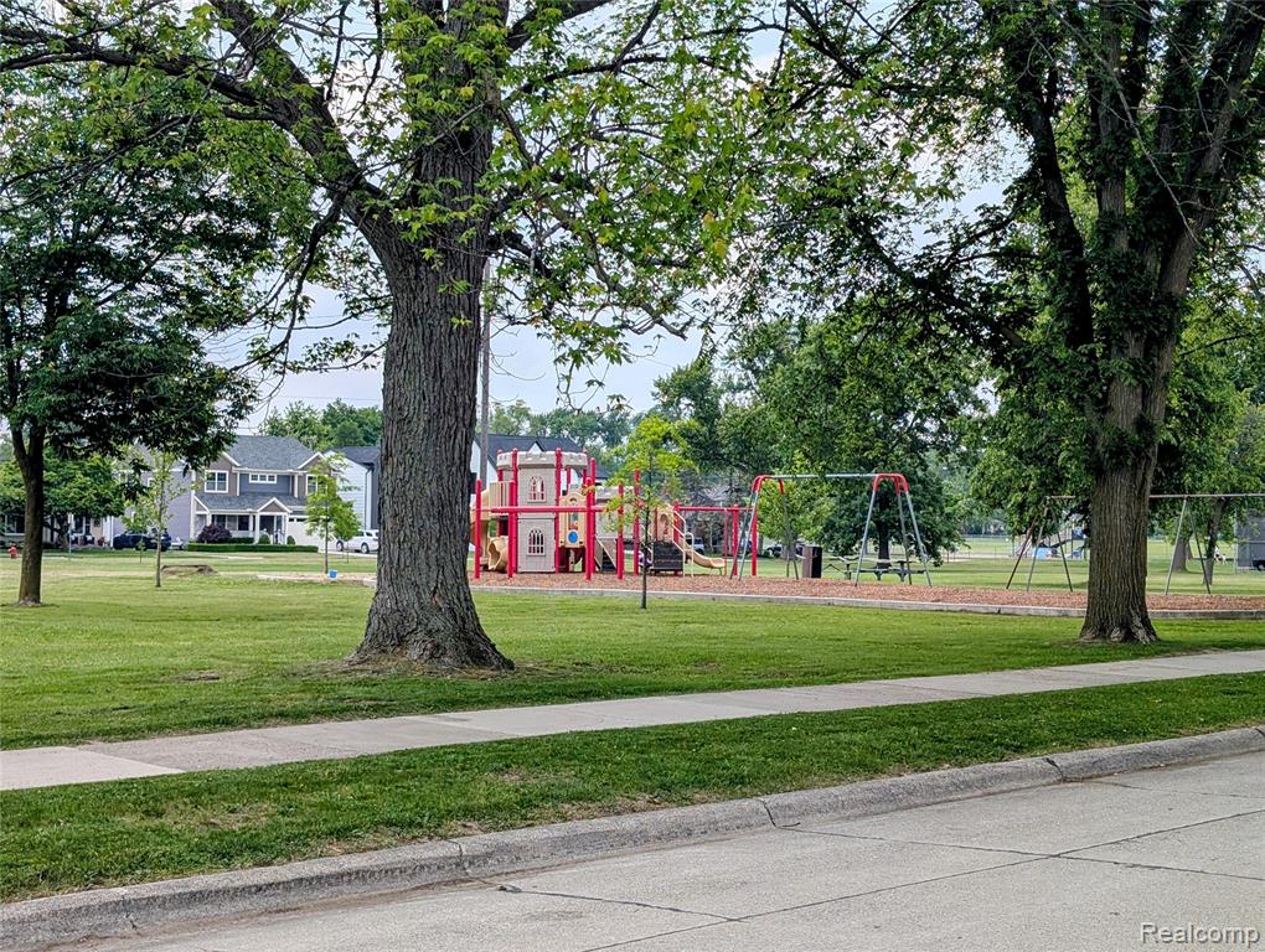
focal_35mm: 49
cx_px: 632
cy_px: 476
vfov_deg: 29.7
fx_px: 1793
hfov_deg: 38.9
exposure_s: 1/1034
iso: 21
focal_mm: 6.9
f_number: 1.68
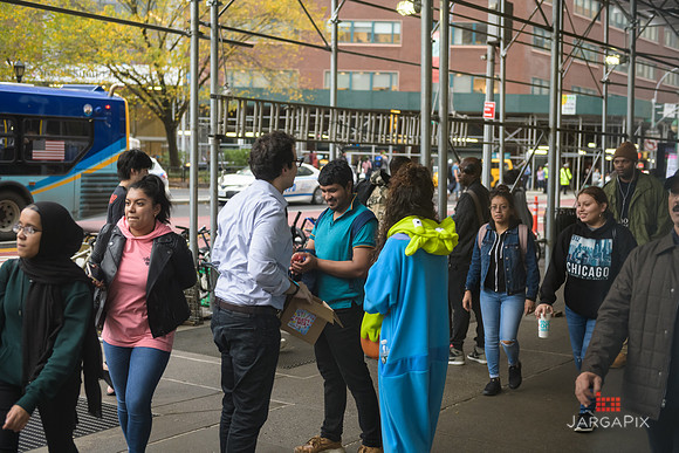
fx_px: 943
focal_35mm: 50
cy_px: 226
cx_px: 340
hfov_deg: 39.6
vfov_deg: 27.0
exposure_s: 1/250
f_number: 3.2
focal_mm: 50
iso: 800
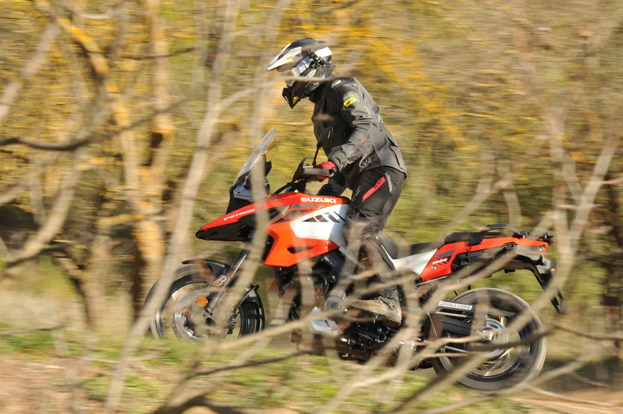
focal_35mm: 222
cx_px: 297
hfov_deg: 9.3
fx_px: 3837
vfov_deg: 6.2
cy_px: 218
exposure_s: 1/200
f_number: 11
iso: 400
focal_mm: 140
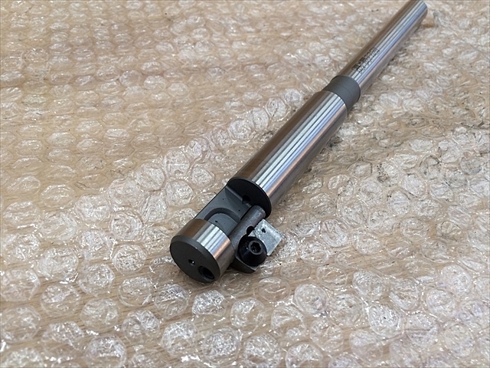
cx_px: 245
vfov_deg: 48.2
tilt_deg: -46.6
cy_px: 184
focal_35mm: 29
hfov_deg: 61.7
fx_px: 411
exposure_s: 1/30
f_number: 2.2
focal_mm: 4.15
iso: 64
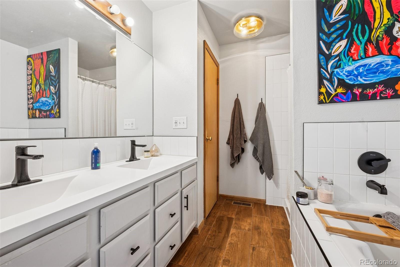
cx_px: 200
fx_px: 167
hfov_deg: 100.4
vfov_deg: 77.3
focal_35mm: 15
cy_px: 134
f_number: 11
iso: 100
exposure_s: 2
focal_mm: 15
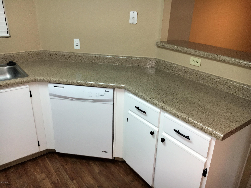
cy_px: 94
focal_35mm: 29
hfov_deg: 61.7
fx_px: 210
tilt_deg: -23.7
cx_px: 126
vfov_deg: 48.2
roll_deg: -1.7
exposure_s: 1/30
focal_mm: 4.15
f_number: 2.2
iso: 64
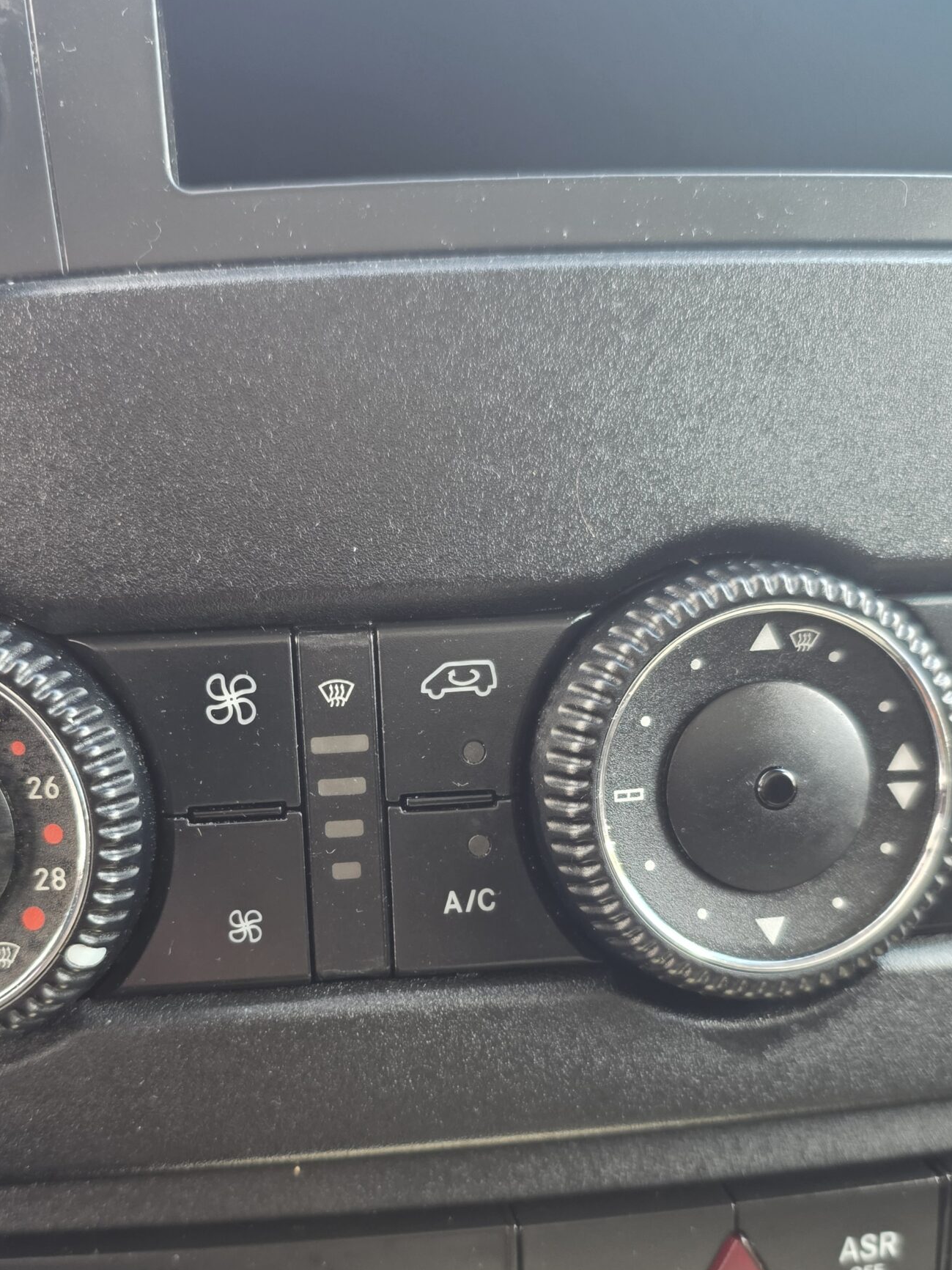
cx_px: 361
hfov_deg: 41.5
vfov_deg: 53.4
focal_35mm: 34
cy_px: 784
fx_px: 1247
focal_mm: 6.25
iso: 200
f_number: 1.7
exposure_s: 1/100
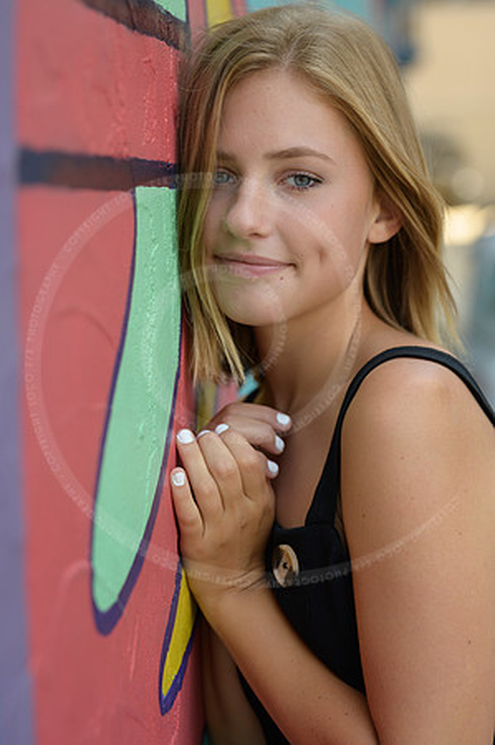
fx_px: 1757
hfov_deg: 16.0
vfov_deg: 23.9
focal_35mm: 85
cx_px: 248
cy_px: 372
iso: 160
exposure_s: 1/320
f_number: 3.2
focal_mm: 85
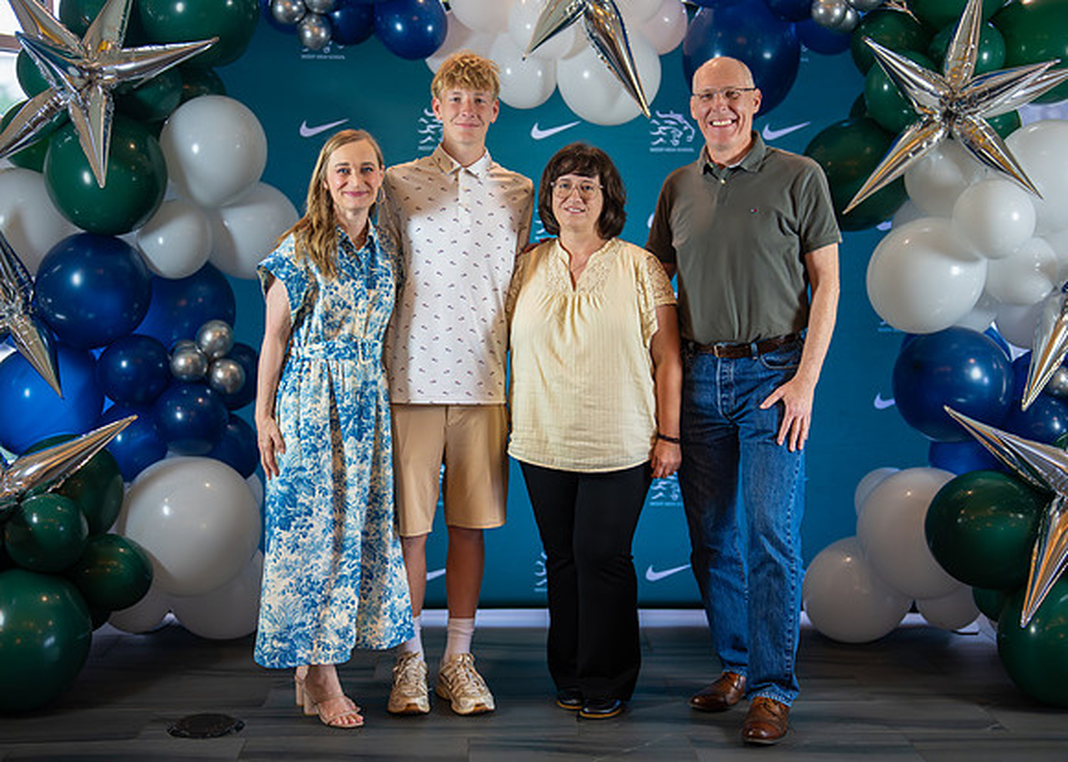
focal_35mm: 54
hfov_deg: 36.0
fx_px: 1645
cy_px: 385
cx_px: 568
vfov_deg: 26.1
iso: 1000
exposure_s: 1/400
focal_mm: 50
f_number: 1.2
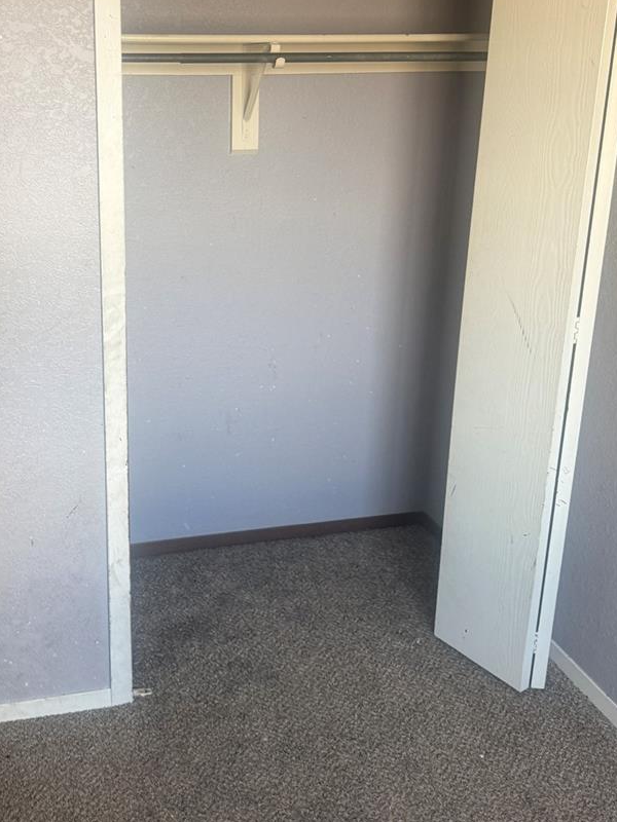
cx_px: 195
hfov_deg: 39.1
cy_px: 326
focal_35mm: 36
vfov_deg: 51.0
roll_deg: -1.0
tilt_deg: -13.6
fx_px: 856
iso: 160
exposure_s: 1/121
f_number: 1.78
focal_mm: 6.76
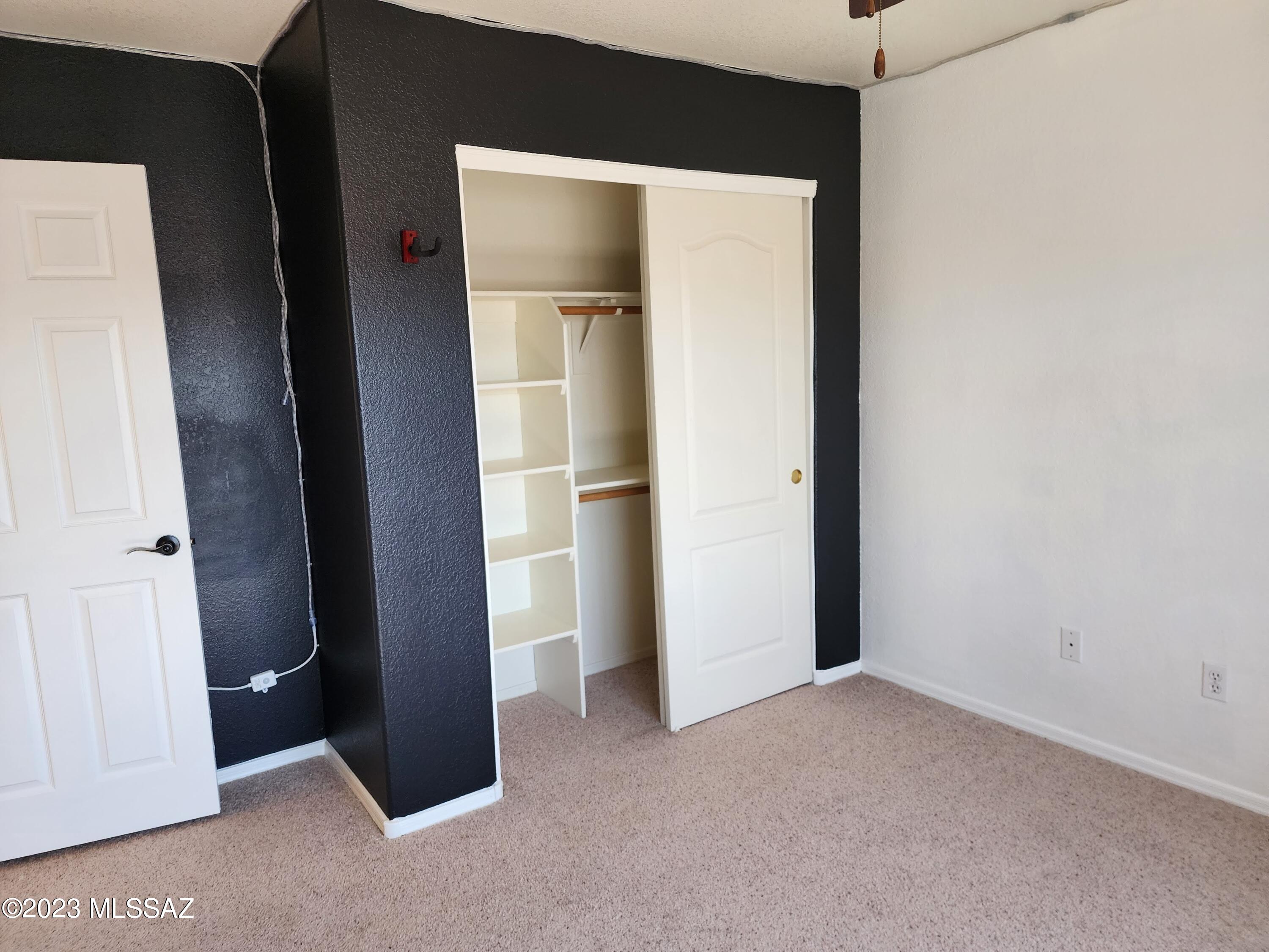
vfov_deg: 58.9
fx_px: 843
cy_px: 476
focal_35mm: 23
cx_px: 634
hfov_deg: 73.9
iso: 320
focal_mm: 6.4
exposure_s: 1/120
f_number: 1.8
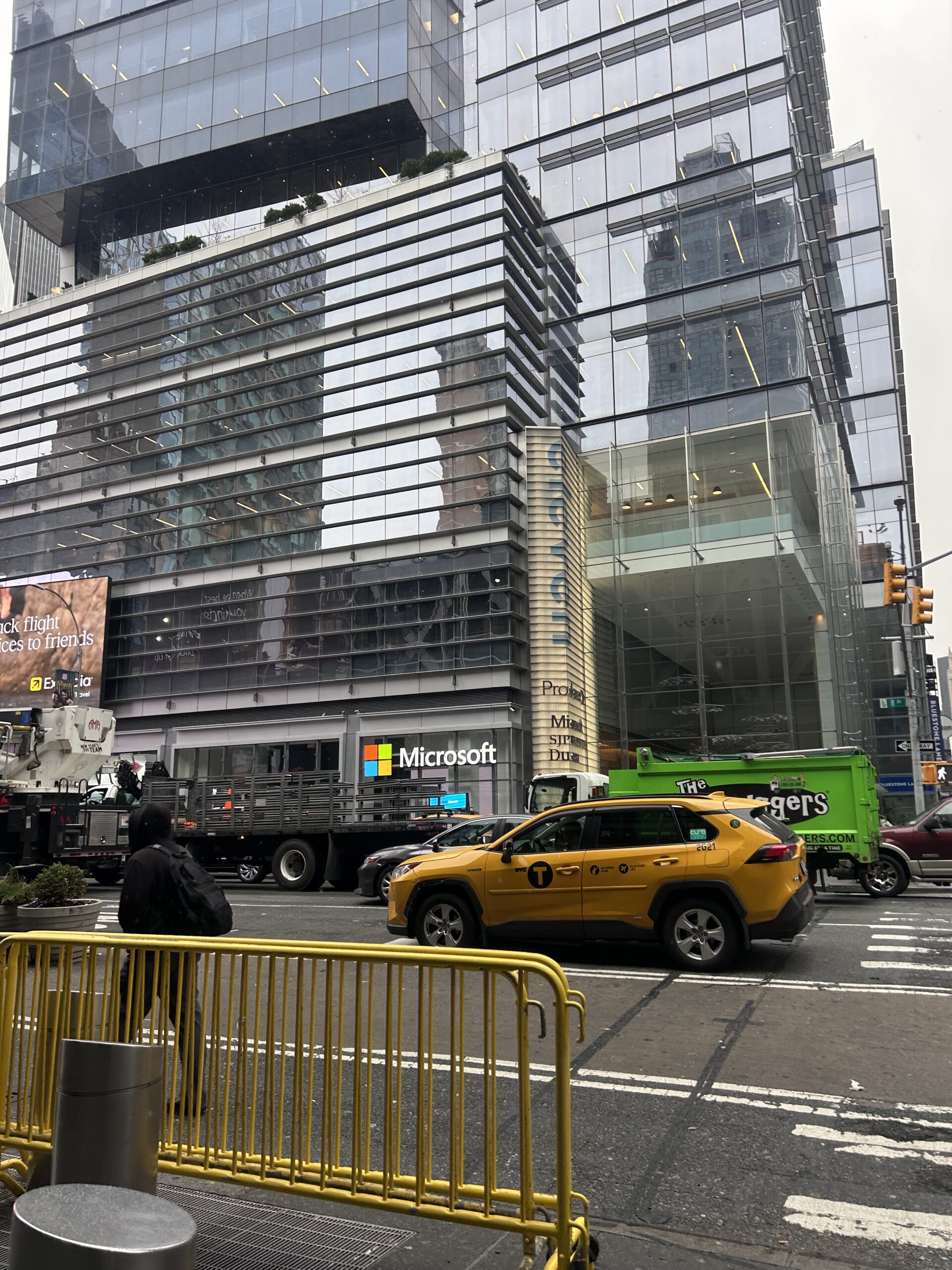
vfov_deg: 67.3
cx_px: 476
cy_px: 635
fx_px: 953
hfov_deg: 53.1
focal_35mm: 26
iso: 50
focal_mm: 5.7
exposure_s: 1/397
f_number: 1.5
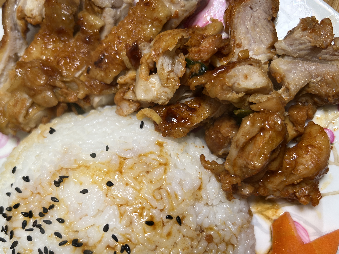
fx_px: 323
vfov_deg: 42.8
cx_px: 144
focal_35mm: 33
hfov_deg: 55.1
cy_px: 151
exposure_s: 1/140
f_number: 1.5
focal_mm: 5.7
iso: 40
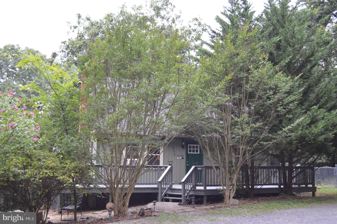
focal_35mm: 39
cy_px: 112
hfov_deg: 49.6
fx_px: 365
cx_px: 168
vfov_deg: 34.1
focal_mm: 26
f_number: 5
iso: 400
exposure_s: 1/100
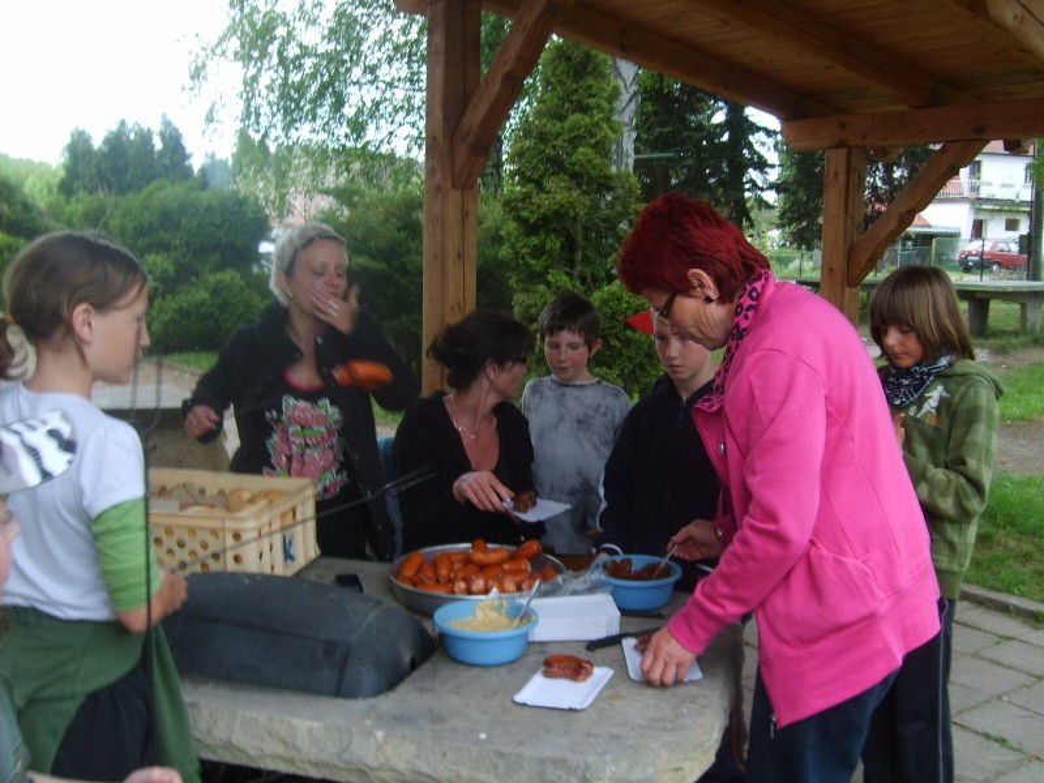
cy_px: 392
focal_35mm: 35
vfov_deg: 40.7
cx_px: 522
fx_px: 1056
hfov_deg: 52.6
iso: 50
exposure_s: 1/30
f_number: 2.8
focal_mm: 5.8
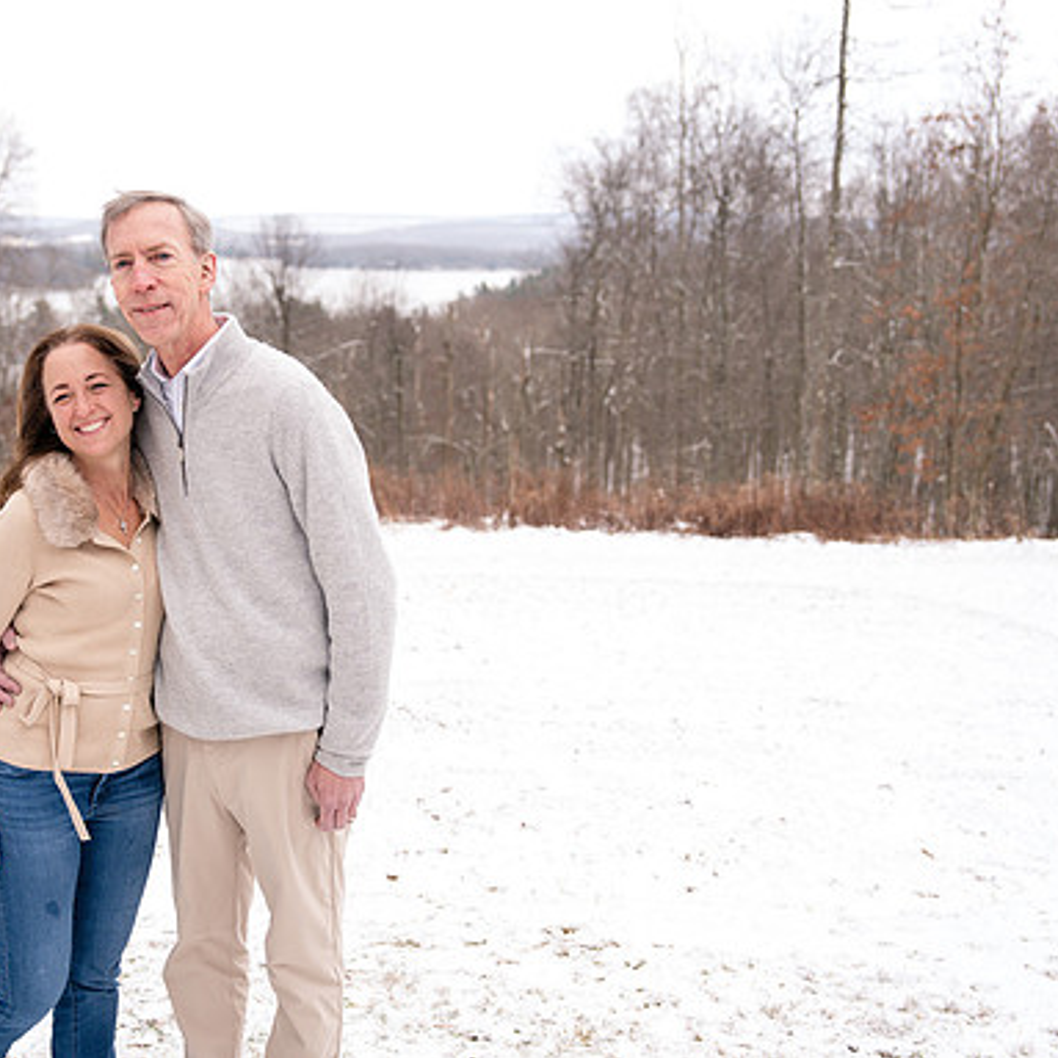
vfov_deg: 37.6
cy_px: 526
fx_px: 1556
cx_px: 370
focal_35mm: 45
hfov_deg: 37.2
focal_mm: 35
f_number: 3.2
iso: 400
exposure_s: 1/250
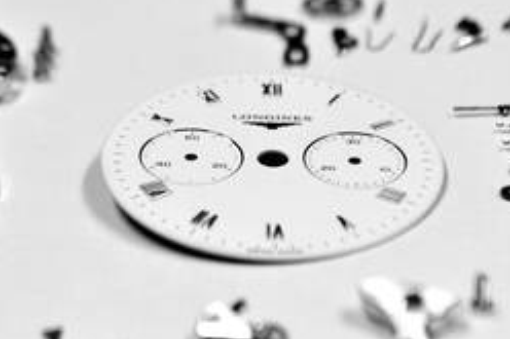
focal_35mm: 136
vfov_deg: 10.1
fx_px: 1925
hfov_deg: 15.1
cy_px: 116
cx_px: 298
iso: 400
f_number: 8
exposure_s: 1/125
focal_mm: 45
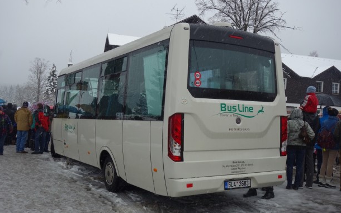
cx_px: 171
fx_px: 353
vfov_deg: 33.6
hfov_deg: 51.6
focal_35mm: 38
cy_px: 100
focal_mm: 13.75
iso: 125
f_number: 5.6
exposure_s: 1/200
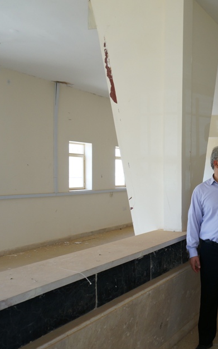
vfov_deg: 49.2
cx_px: 244
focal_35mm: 40
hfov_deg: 28.8
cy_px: 189
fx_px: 380
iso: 200
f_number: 4
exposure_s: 1/60
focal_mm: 16
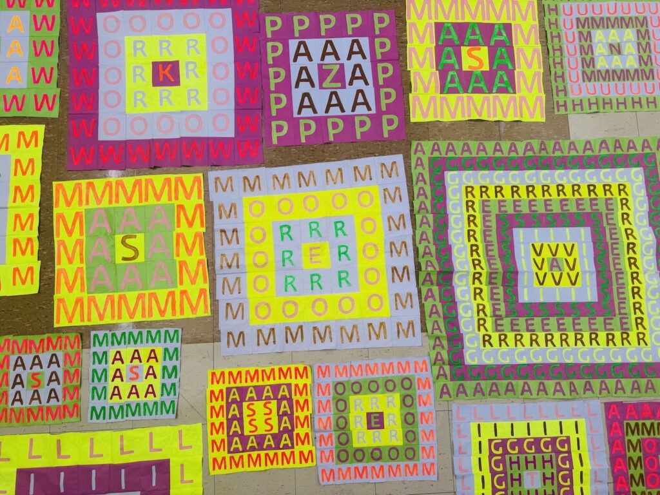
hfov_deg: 71.6
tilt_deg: -83.8
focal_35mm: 24
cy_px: 248
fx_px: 458
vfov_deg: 56.8
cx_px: 330
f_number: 1.78
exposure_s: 1/121
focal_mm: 6.76
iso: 50
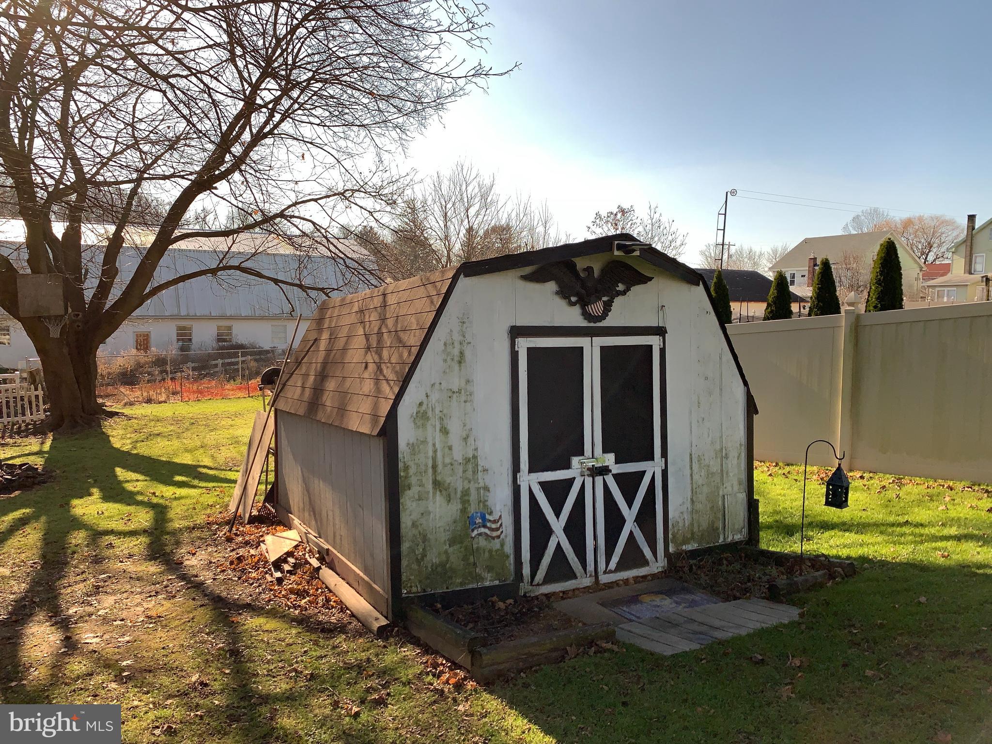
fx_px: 745
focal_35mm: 26
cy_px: 372
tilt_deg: -5.9
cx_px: 496
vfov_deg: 53.1
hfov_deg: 67.3
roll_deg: -1.2
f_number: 1.8
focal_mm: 4.25
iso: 40
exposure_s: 1/2208
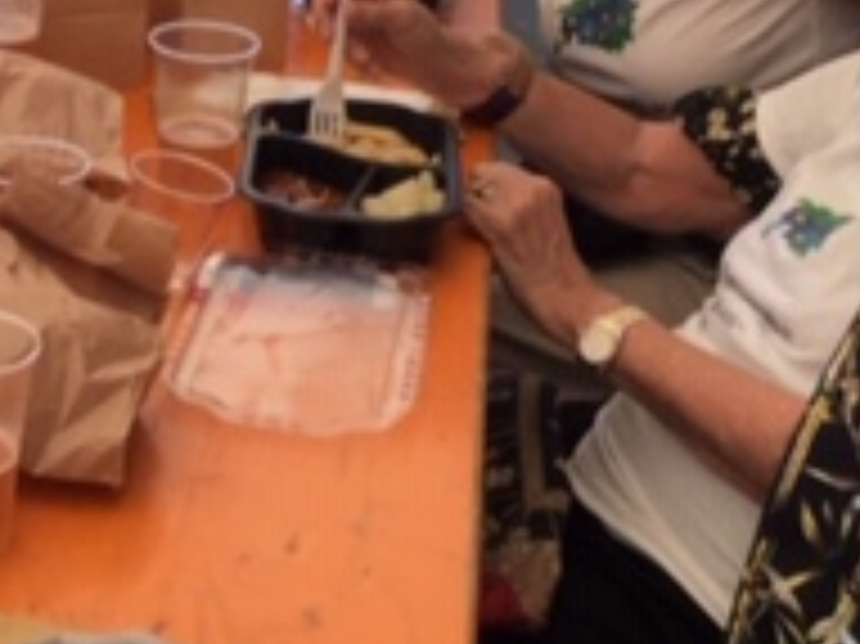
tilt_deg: -18.1
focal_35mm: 104
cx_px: 14
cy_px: -135
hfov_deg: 18.5
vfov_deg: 13.8
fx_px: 2582
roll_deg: -4.5
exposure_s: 1/100
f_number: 2.4
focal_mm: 3.3
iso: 32
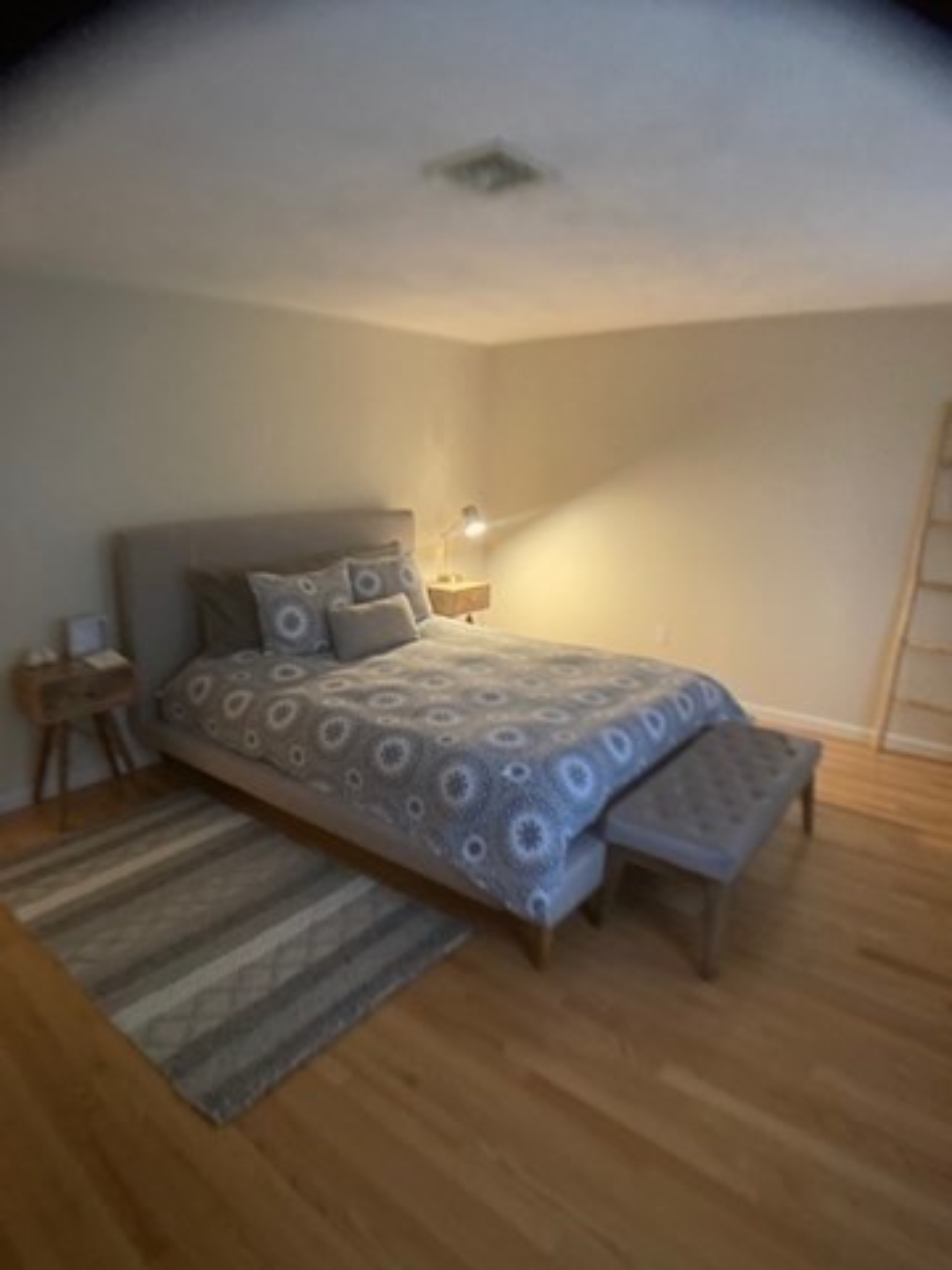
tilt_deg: -13.7
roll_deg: -0.6
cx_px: 476
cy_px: 635
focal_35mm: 28
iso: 500
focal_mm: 3.99
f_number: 1.8
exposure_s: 1/30
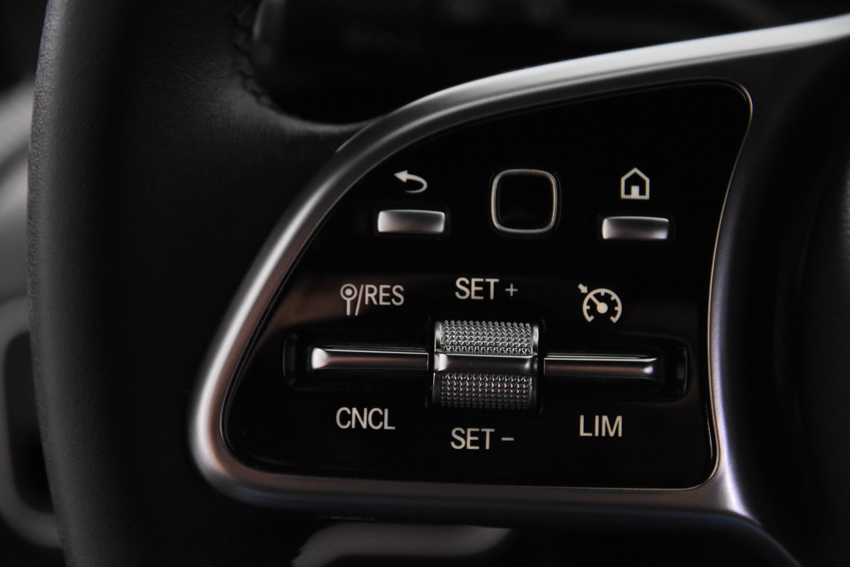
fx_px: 2502
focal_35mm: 106
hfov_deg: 19.3
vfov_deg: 12.9
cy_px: 281
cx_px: 424
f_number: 4
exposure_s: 1/125
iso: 4500
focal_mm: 70
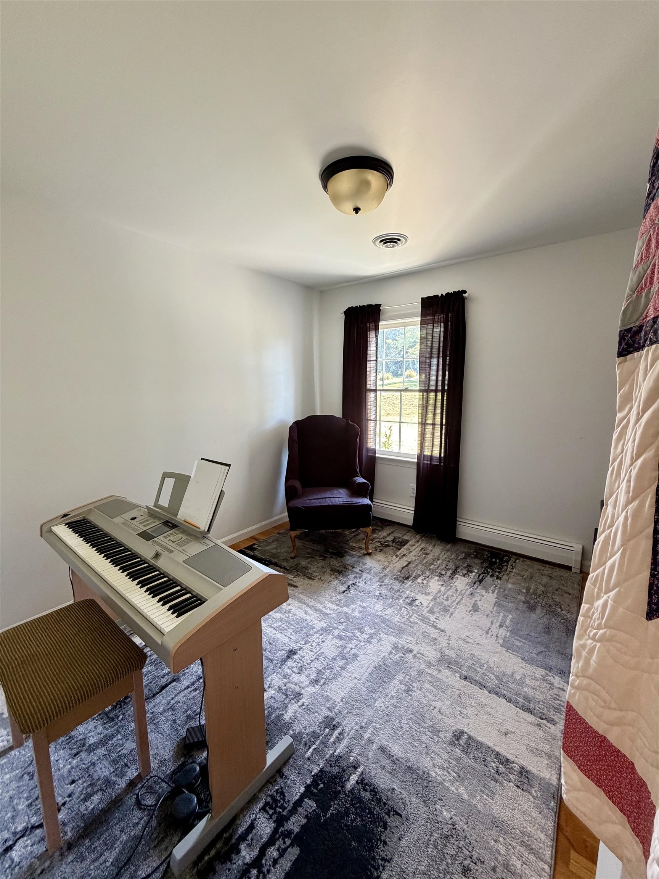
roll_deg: -0.5
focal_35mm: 14
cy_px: 440
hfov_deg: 85.7
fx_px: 355
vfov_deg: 102.1
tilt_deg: -8.9
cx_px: 330
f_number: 2.2
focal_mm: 2.22
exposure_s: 1/60
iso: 250
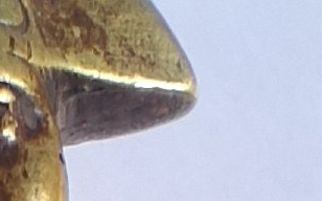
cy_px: 410
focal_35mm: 91
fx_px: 798
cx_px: -52
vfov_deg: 12.5
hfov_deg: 21.4
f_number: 2.4
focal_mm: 1.77
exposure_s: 1/33
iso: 100
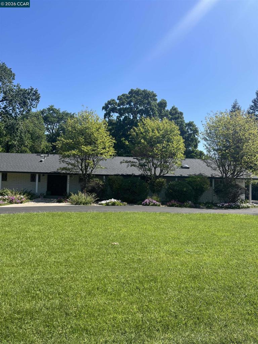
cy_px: 172
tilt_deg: +1.2
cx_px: 129
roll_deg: -0.2
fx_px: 258
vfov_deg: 67.3
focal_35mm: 26
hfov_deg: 53.1
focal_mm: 5.1
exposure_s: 1/2358
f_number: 1.6
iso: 50
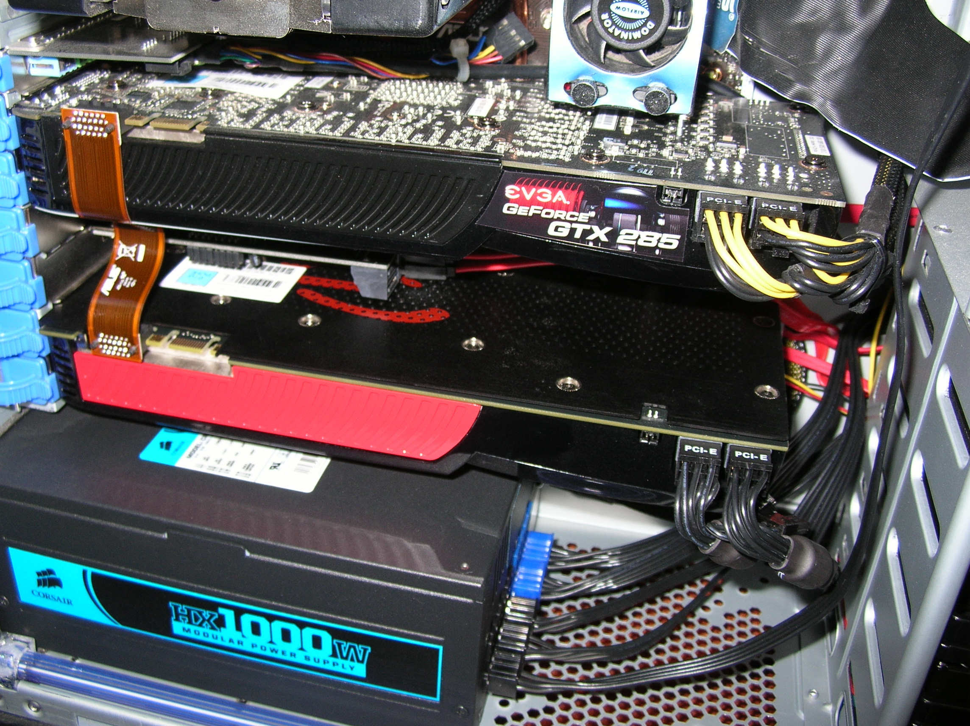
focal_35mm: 36
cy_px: 363
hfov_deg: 51.4
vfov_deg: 39.6
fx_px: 1008
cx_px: 485
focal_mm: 6
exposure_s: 1/60.1
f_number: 2.7
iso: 50
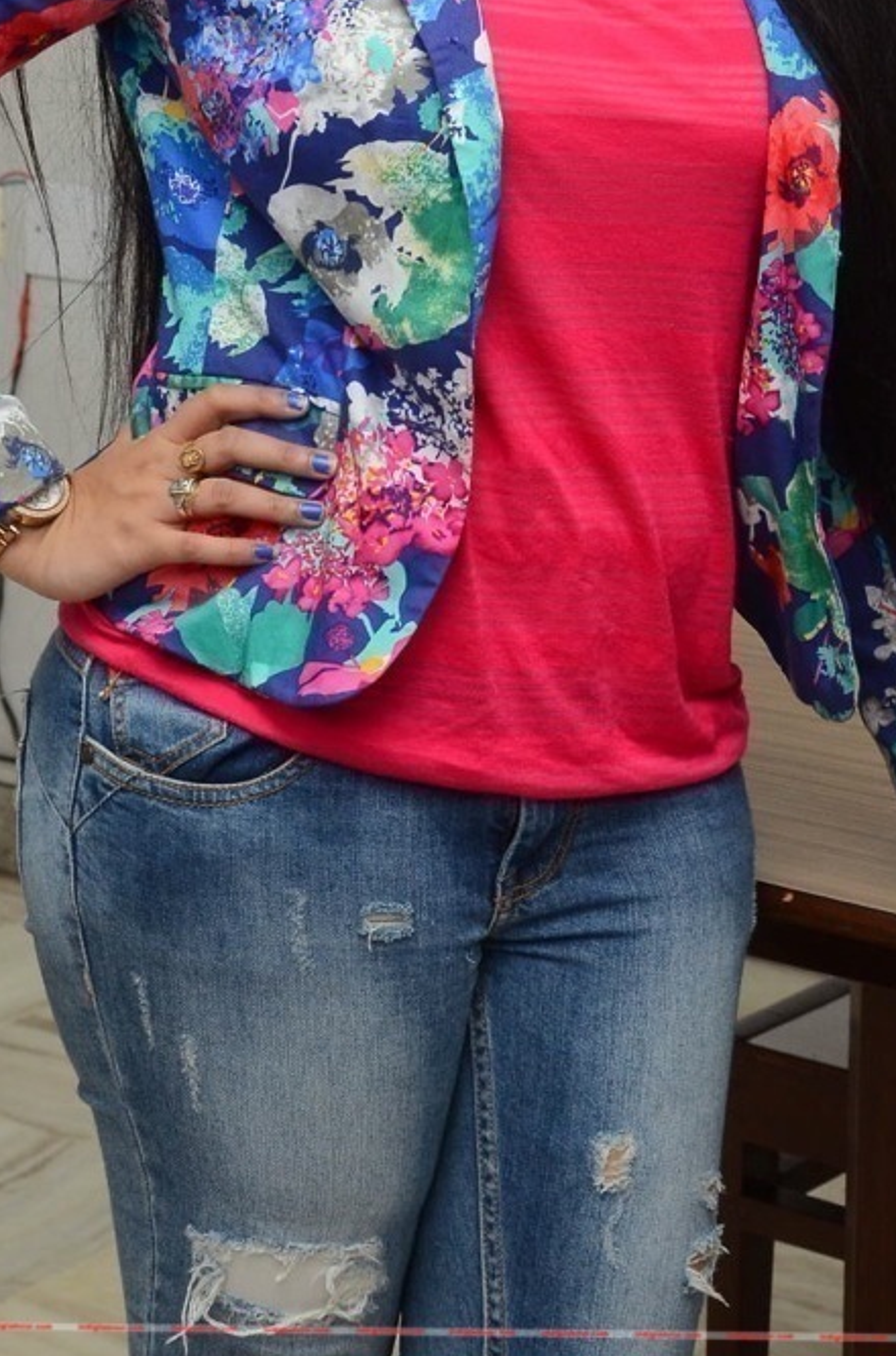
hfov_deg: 12.5
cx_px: 481
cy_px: 217
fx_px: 4095
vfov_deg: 18.6
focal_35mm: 109
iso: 1000
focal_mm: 40
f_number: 8
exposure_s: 1/125
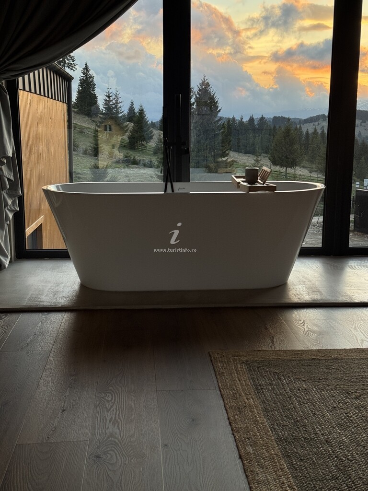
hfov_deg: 30.3
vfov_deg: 39.7
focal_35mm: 48
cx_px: 184
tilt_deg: -10.0
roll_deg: -0.9
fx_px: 680
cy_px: 246
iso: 64
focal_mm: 6.76
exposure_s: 1/290
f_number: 1.78
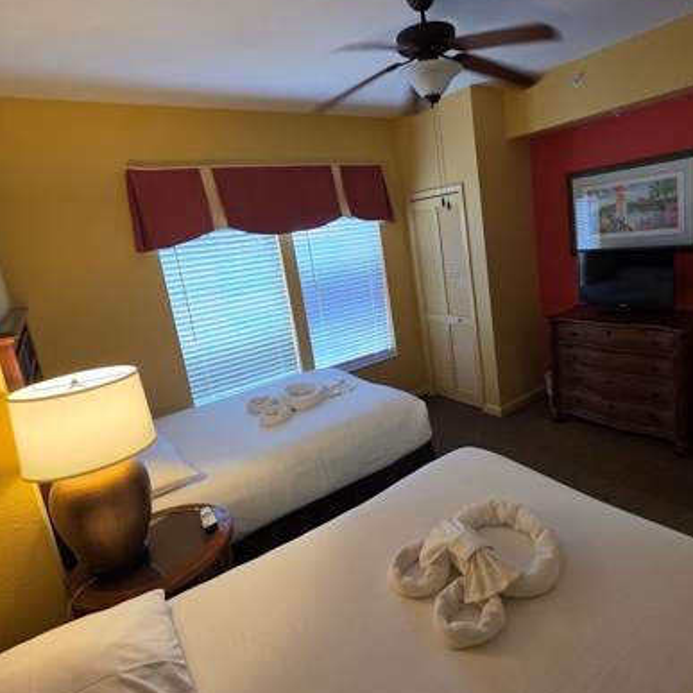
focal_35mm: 19
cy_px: 317
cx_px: 415
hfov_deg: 76.8
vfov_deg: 77.5
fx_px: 430
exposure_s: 1/60
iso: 250
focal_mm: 2.2
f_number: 1.9
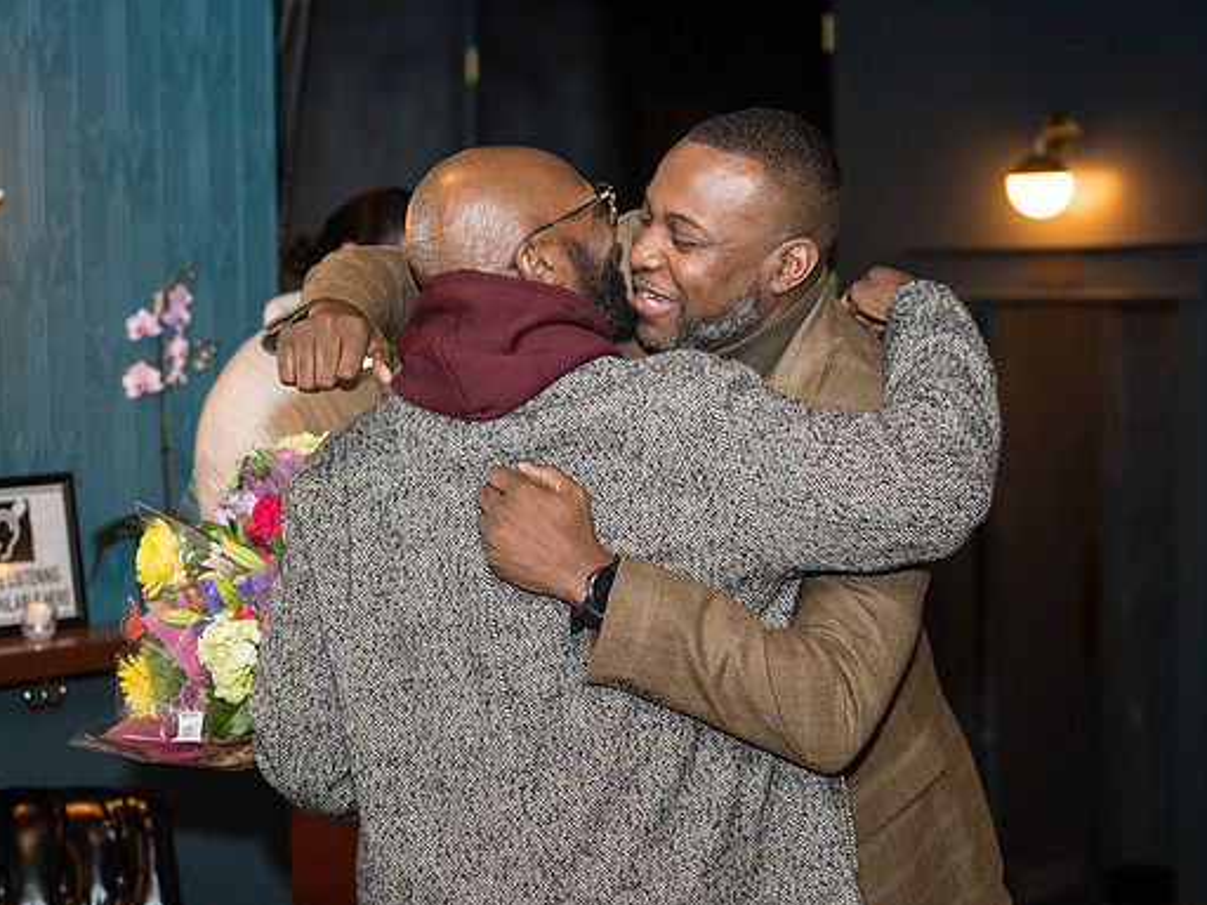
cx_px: 637
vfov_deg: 16.4
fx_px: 3138
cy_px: 487
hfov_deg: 21.8
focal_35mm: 90
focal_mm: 77
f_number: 4
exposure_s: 1/125
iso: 3200
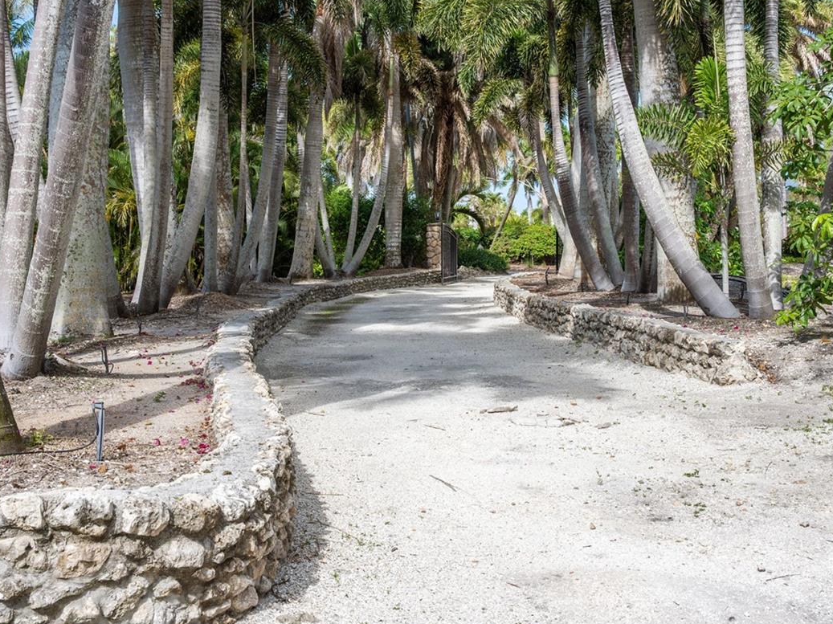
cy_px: 254
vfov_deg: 31.0
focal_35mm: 47
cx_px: 403
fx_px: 1124
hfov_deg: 40.6
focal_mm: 31.5
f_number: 6.3
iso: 100
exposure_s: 1/320
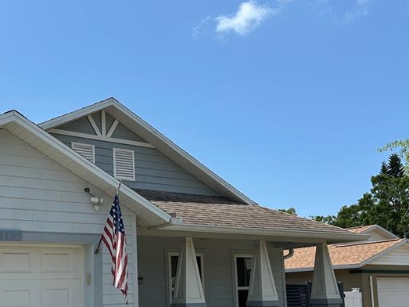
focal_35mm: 47
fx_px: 555
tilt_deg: +8.2
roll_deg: +0.9
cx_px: 142
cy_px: 237
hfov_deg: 40.0
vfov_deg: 30.3
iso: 80
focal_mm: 6.86
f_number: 1.78
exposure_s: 1/5263
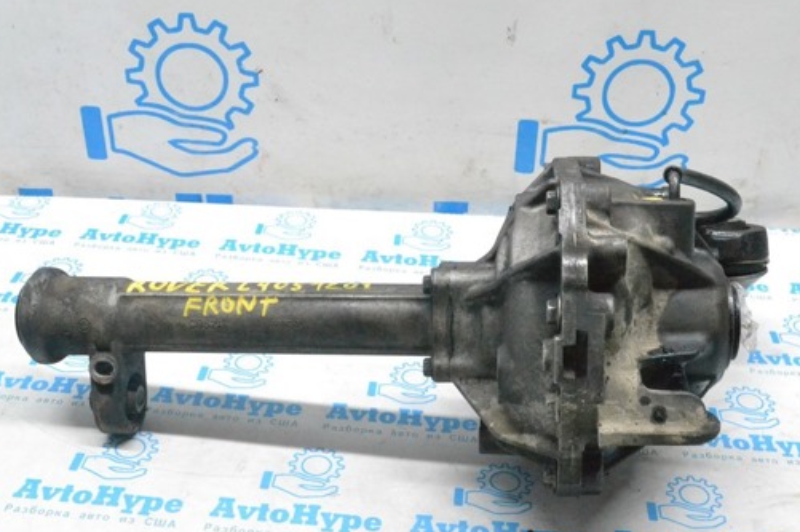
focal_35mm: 46
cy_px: 275
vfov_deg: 29.2
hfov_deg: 42.7
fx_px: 1021
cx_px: 436
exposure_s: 1/160
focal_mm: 24
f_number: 9
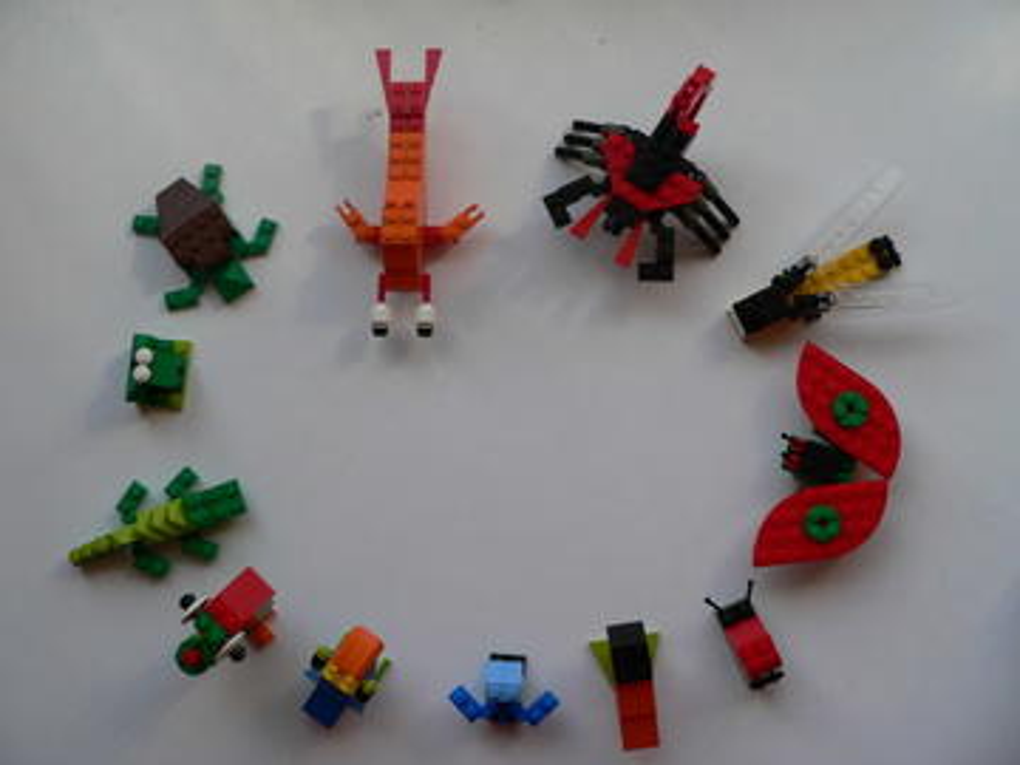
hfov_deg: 51.4
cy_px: 382
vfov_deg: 39.7
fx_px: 1061
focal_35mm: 36
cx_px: 510
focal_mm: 6
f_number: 3.7
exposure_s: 1/125
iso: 80
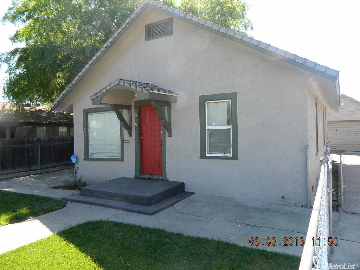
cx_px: 180
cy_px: 135
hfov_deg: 69.4
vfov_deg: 54.9
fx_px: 260
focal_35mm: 25
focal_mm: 4.5
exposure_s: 1/250
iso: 80
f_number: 3.1
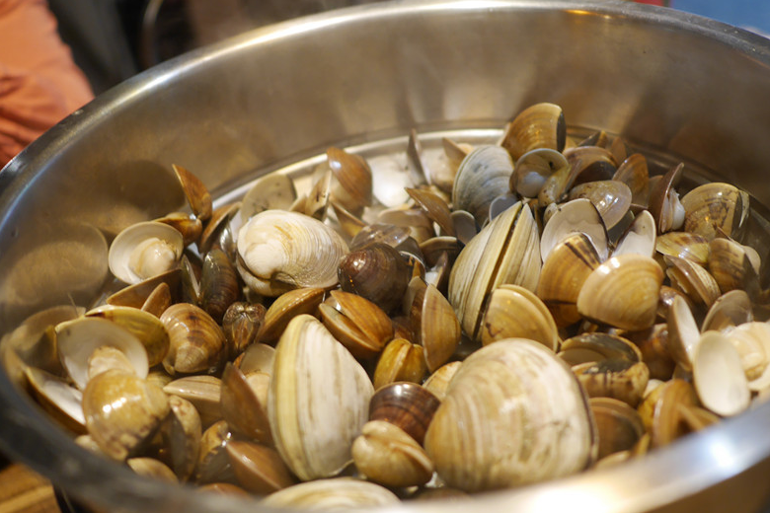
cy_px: 265
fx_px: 855
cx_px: 443
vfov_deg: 33.4
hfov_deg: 48.3
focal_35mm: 40
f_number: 1.7
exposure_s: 1/60
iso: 400
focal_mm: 15
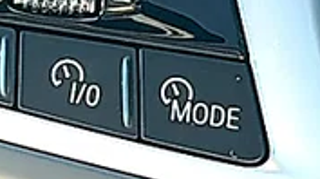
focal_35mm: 203
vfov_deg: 5.9
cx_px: 74
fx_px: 1720
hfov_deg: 10.6
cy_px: -68
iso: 80
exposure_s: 1/174
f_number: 1.78
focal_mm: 6.86
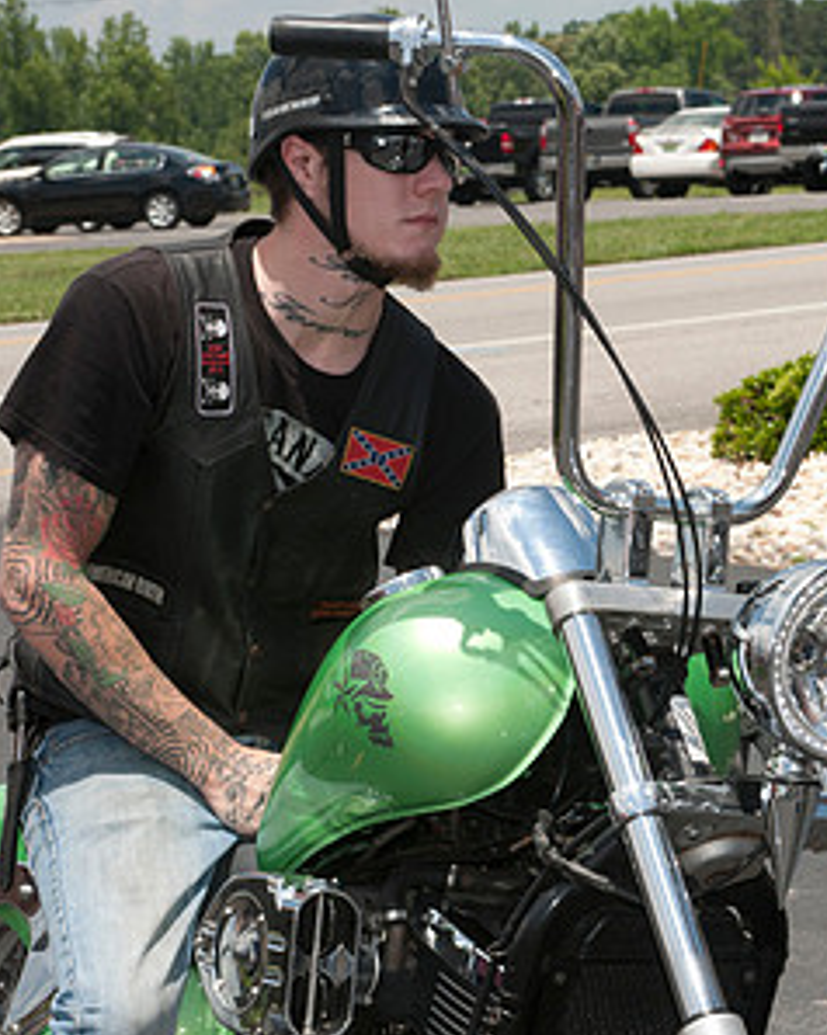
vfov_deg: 12.9
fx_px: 4563
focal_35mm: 149
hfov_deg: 10.3
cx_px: 638
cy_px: 684
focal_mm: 70
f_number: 13
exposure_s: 1/250
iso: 200
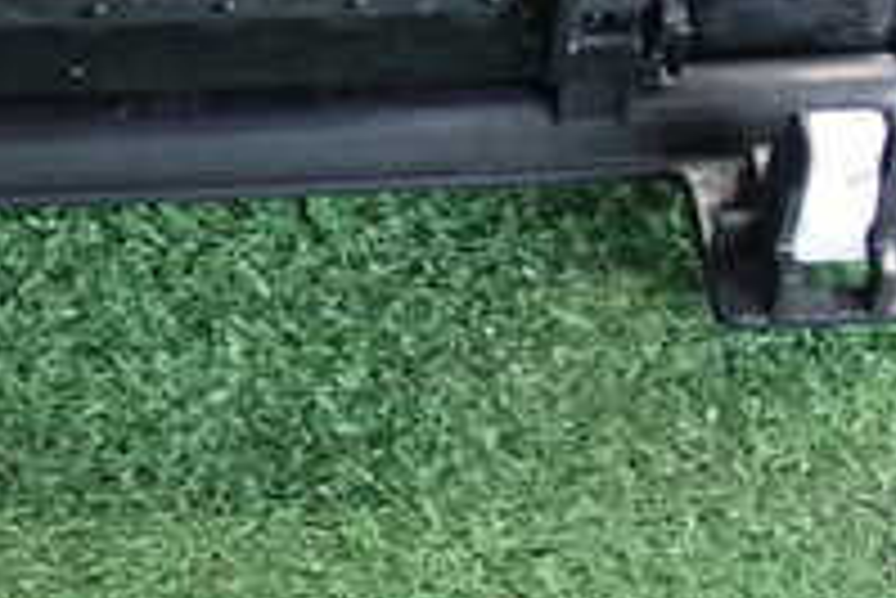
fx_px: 2964
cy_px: -157
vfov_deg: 11.3
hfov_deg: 16.7
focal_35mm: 119
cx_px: -72
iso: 800
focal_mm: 6.83
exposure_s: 1/40
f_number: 2.7
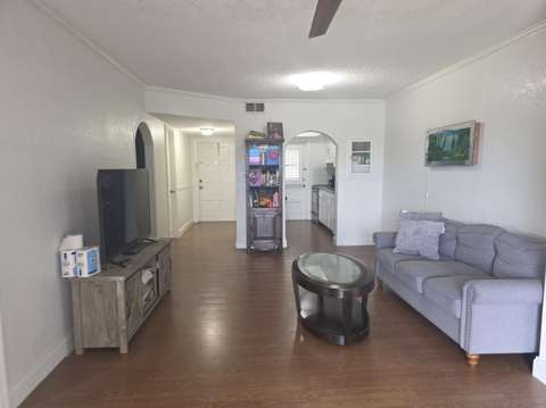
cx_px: 273
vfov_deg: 58.8
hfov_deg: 74.0
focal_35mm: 23
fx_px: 362
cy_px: 204
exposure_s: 1/24
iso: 100
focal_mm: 6.3
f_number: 1.7
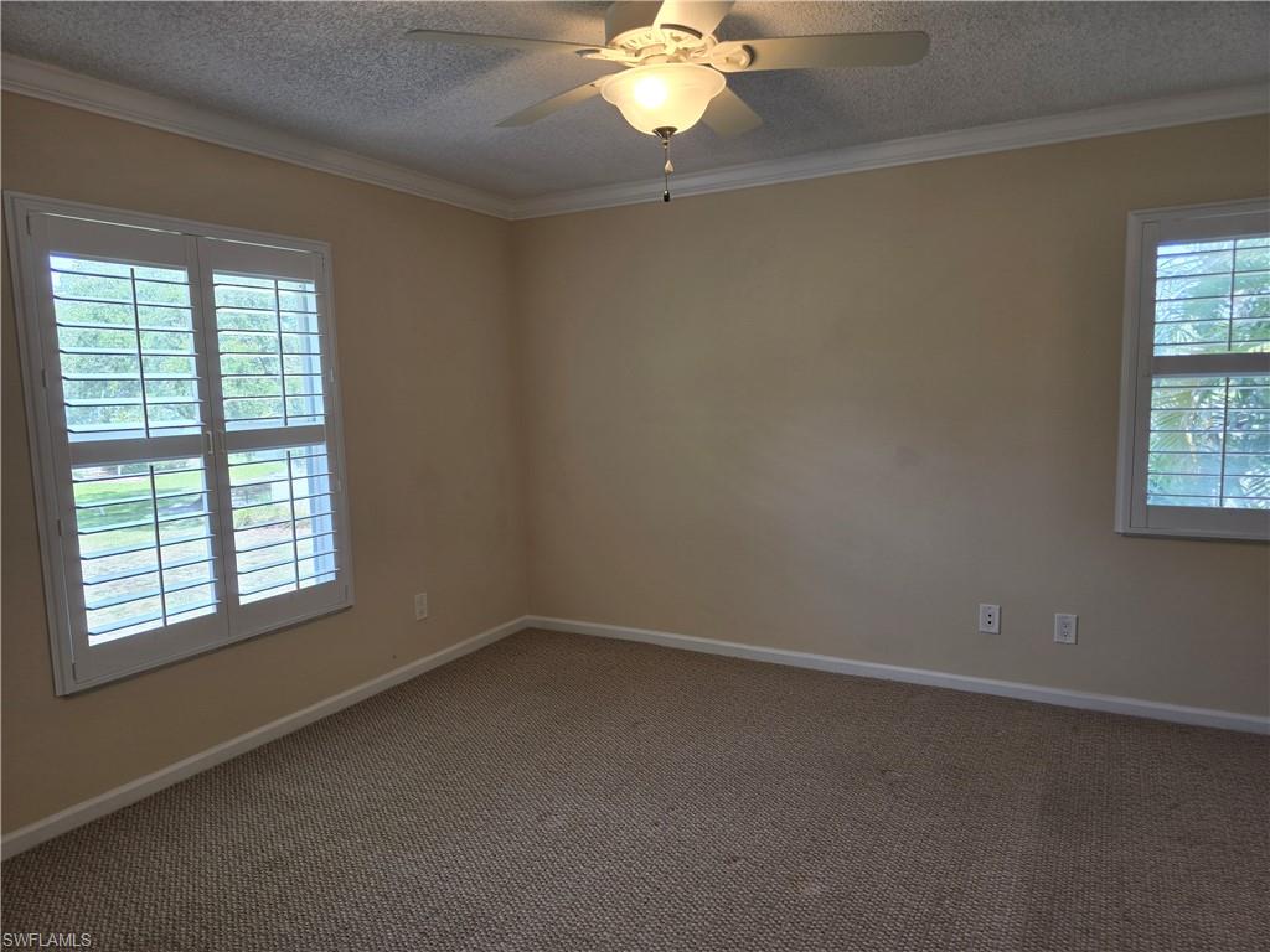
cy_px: 476
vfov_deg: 58.9
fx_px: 844
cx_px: 635
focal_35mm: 23
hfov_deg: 73.9
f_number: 1.7
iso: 25
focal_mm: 6.3
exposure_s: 1/120
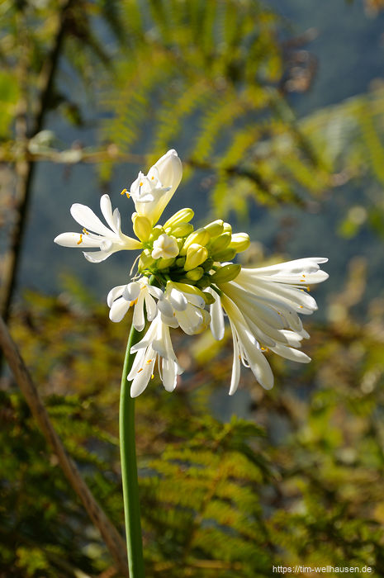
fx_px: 2285
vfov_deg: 14.4
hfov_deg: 9.6
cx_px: 192
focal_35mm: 142
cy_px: 289
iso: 200
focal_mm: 95
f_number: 11
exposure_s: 1/250
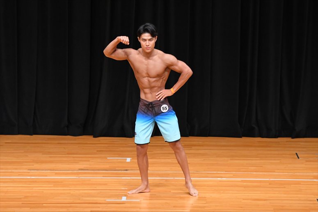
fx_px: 2251
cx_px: 159
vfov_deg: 5.4
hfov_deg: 8.1
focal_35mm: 255
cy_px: 106
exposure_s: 1/400
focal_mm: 170
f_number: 5.6
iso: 4000
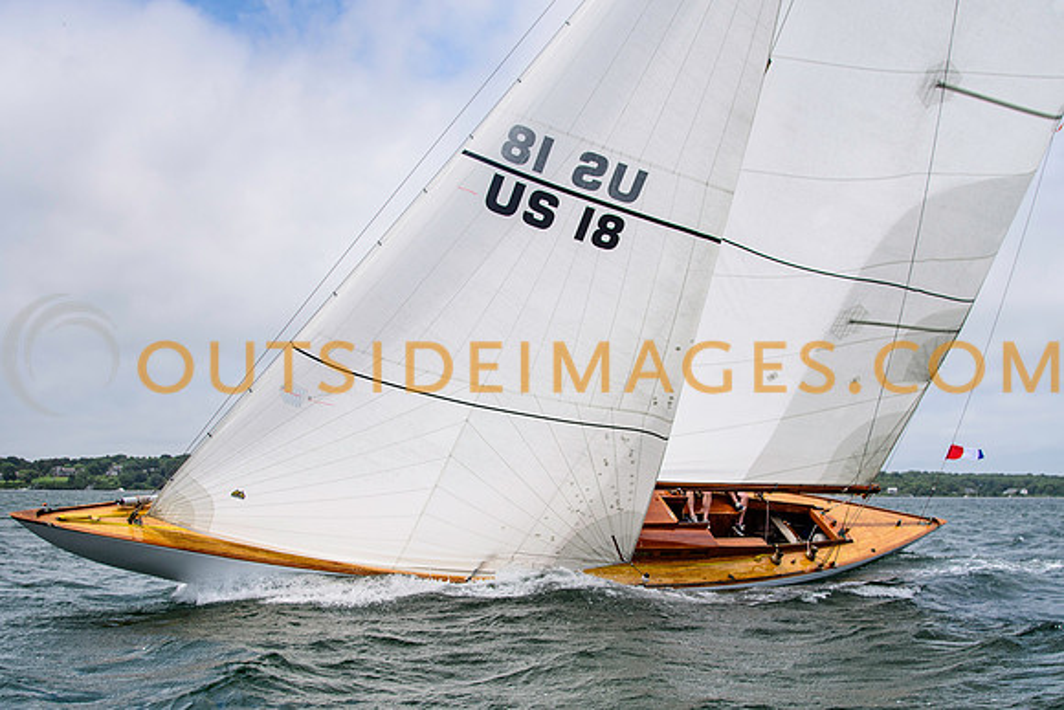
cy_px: 355
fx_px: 1093
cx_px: 532
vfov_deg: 36.0
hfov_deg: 51.9
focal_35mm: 37
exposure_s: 1/2500
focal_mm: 24
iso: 250
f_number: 5
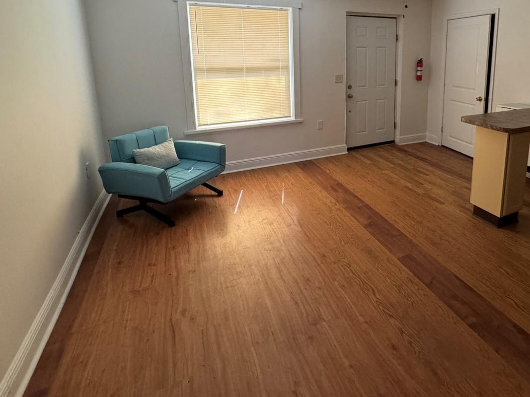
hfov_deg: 77.1
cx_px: 342
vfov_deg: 60.2
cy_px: 102
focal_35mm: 21
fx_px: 321
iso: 320
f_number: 2.2
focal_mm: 2.22
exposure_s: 1/99
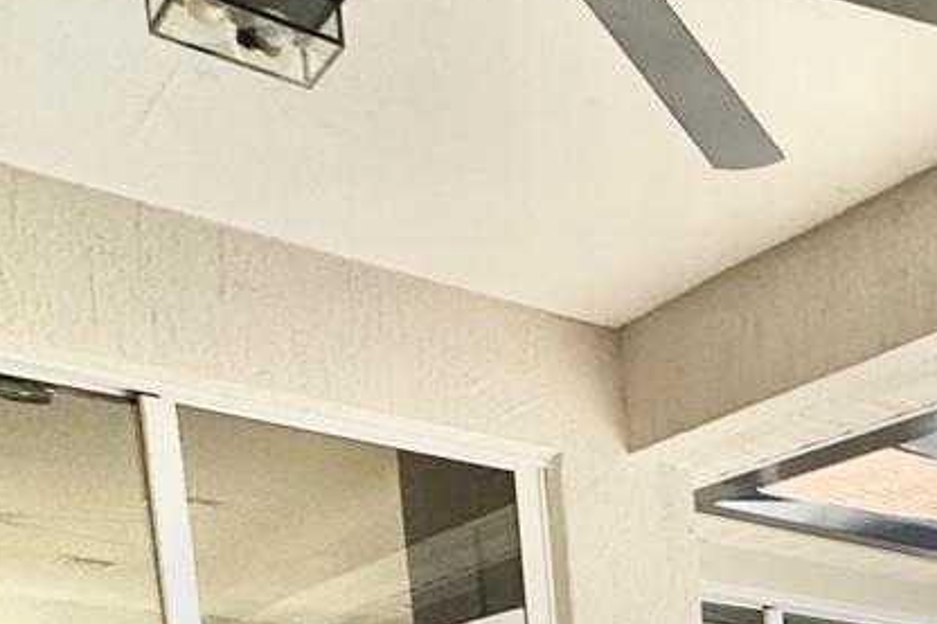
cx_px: 1514
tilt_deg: -9.8
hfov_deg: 24.5
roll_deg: -0.6
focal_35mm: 56
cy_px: 1102
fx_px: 1457
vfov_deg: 18.9
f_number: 2.2
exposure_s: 1/225
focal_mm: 2.22
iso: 40
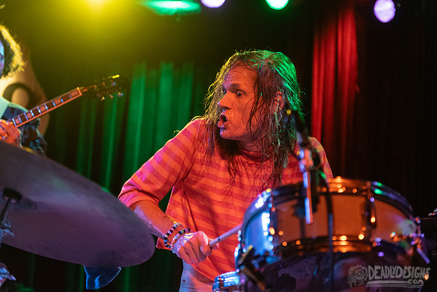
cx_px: 218
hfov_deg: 33.4
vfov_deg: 22.6
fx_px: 728
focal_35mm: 60
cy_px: 146
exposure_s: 1/200
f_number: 3.2
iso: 2500
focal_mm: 60
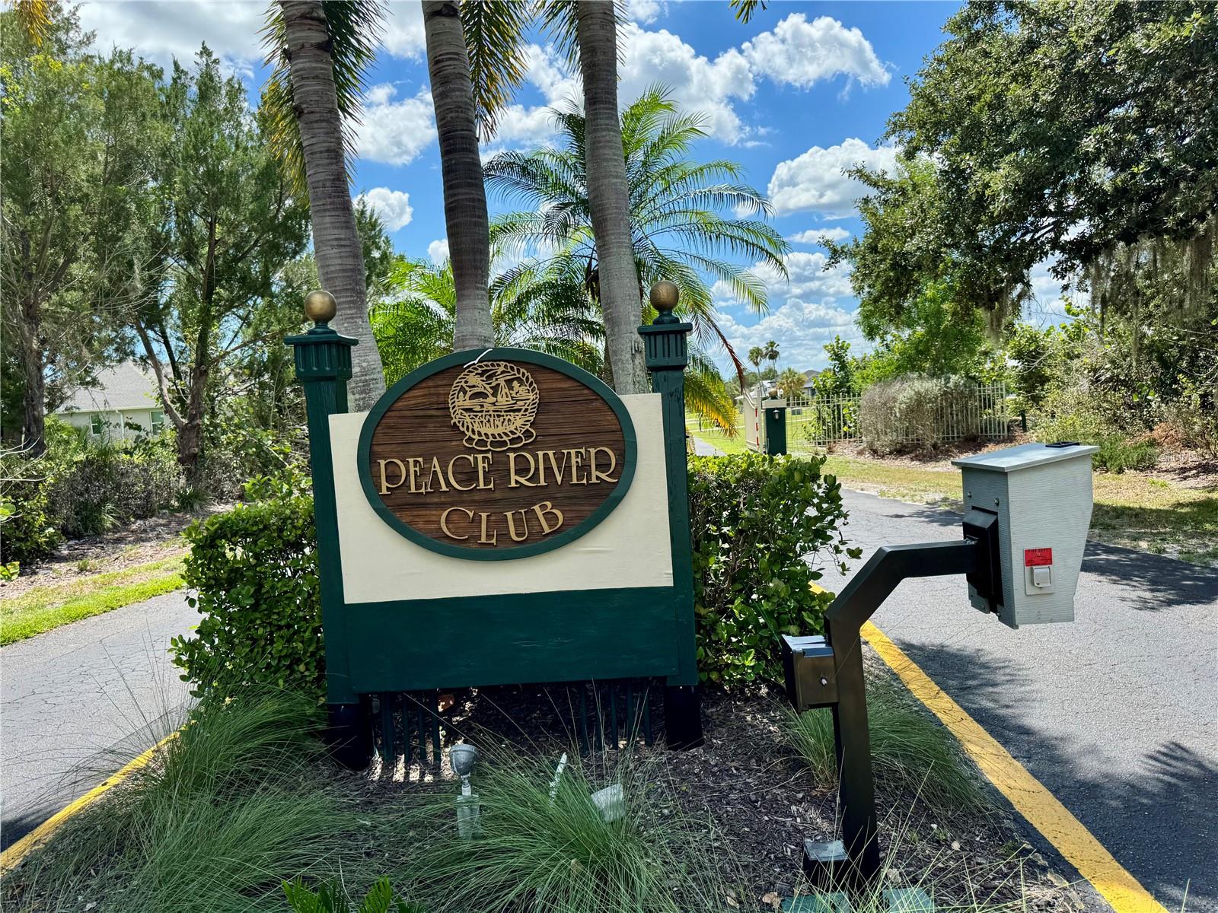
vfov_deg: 56.8
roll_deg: +3.5
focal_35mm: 24
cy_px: 456
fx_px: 844
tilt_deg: -3.7
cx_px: 609
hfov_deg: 71.6
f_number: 1.78
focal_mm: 6.76
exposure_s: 1/2415
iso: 80
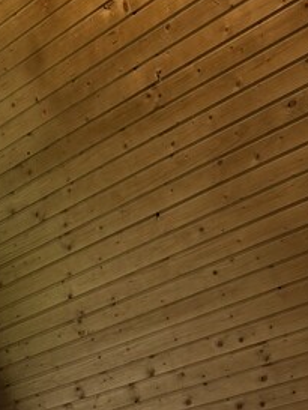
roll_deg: +0.1
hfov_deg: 16.1
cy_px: 557
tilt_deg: +6.0
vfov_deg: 19.7
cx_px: 5
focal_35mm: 90
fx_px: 1067
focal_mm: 6.76
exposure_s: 1/126
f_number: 1.78
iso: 200
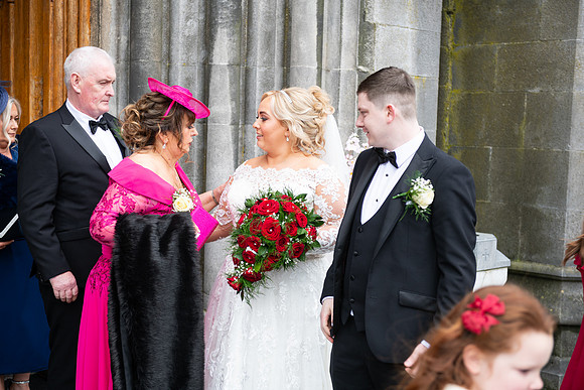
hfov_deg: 36.2
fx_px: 892
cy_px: 195
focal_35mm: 55
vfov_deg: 24.6
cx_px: 292
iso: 125
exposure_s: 1/160
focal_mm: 55
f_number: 3.5
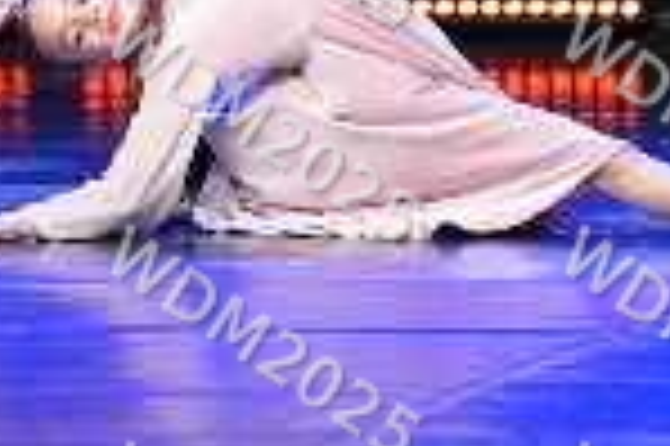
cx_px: 317
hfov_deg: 1.9
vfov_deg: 1.3
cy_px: -356
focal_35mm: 1091
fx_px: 20282
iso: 3200
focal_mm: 200
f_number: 2.8
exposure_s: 1/1000
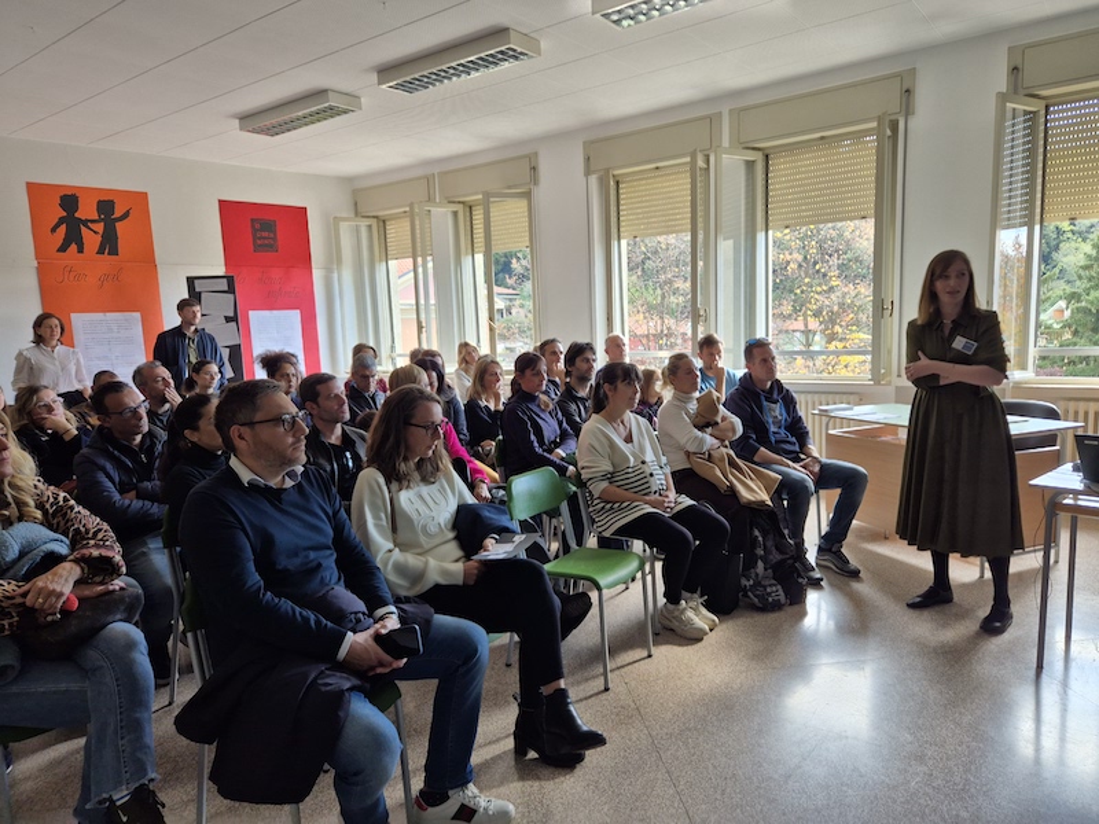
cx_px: 550
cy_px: 412
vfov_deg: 58.9
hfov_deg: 73.9
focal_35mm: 23
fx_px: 730
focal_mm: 5.4
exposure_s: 1/120
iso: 50
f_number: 1.8
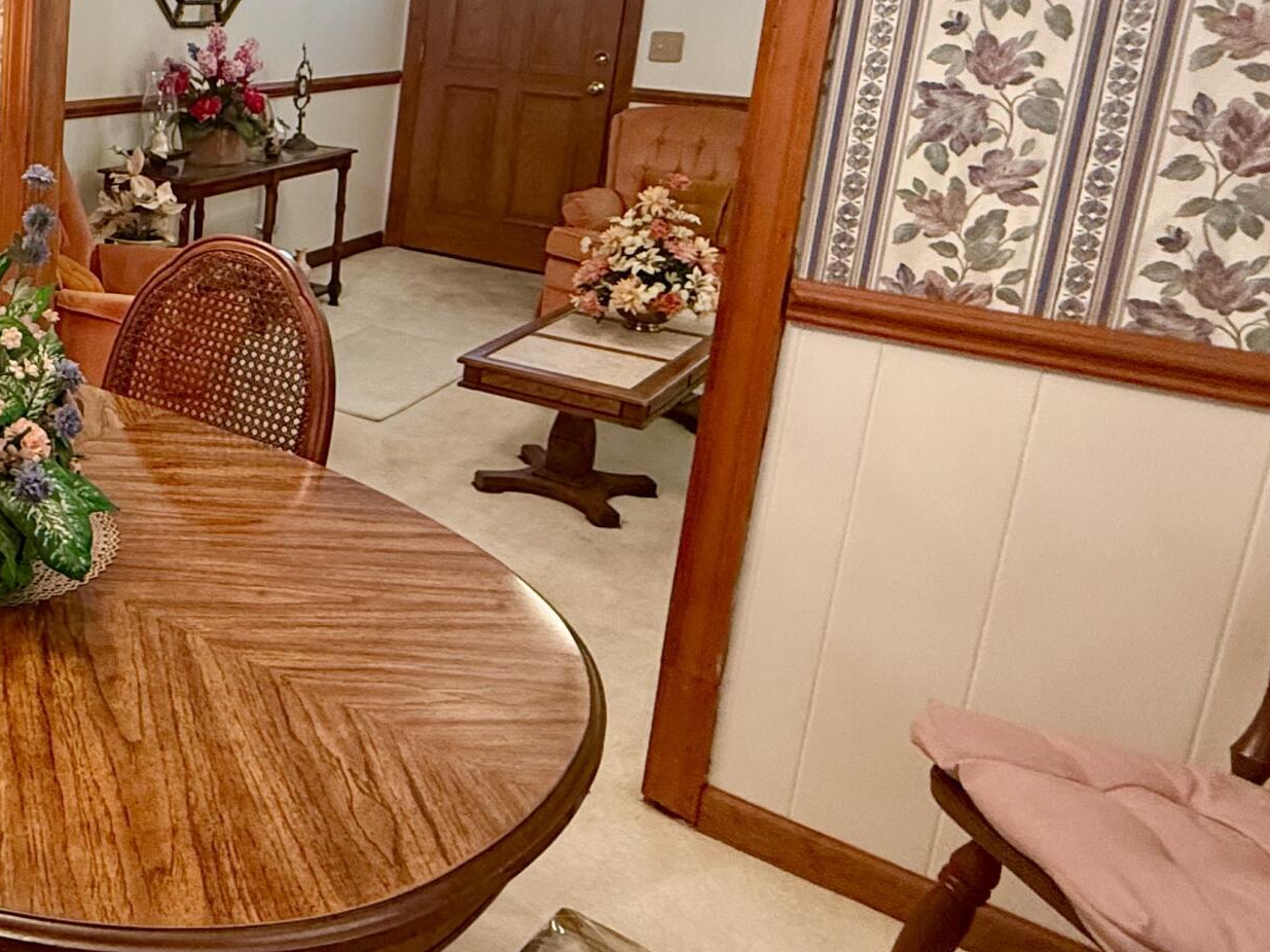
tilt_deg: -11.2
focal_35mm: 34
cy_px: 225
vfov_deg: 40.5
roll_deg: -2.2
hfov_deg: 44.7
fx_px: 1247
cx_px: -33
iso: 400
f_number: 2.2
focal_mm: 2.22
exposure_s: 1/60
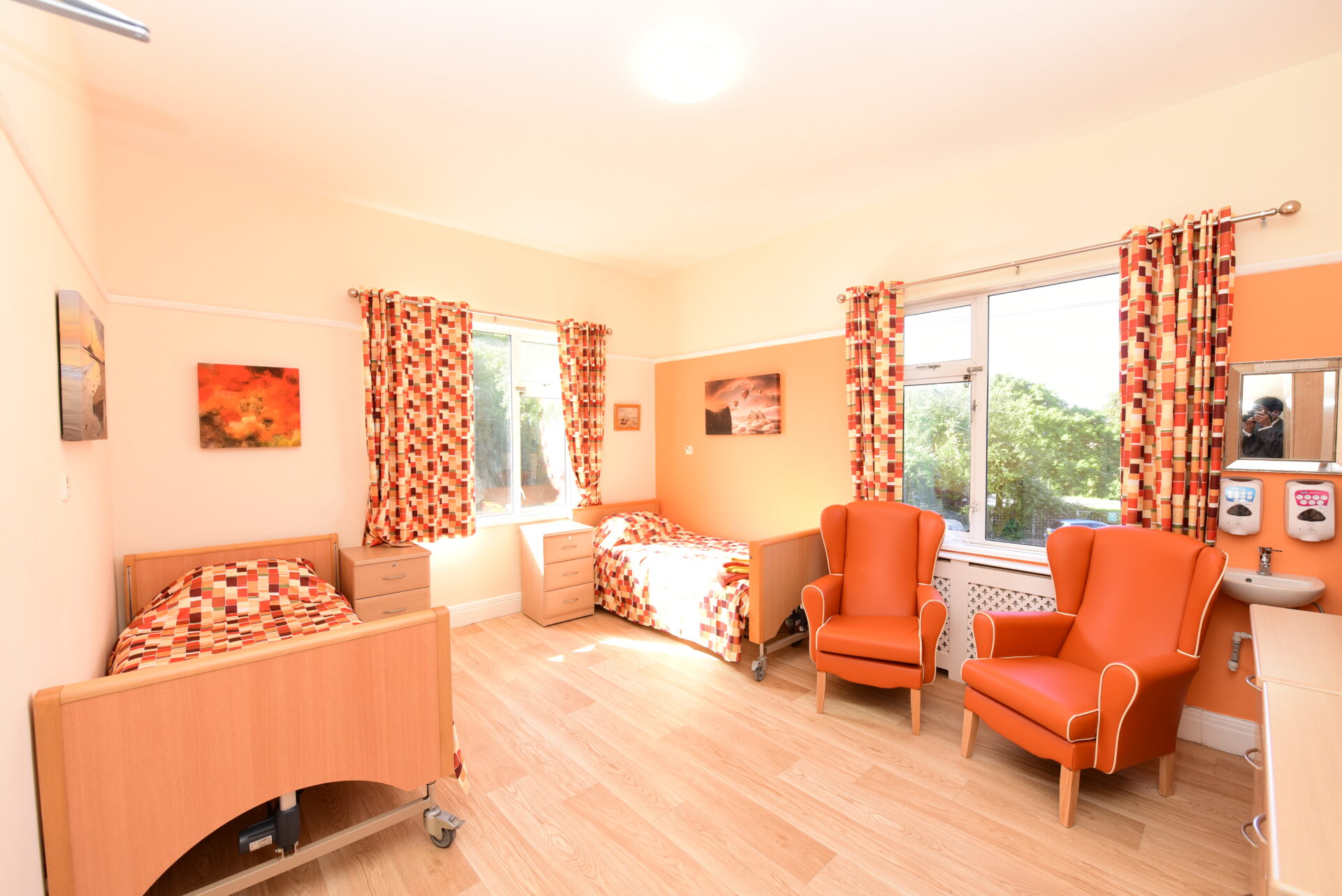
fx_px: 522
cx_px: 671
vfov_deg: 81.3
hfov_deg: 104.2
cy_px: 448
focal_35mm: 14
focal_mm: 14
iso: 800
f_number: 5.6
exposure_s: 1/200
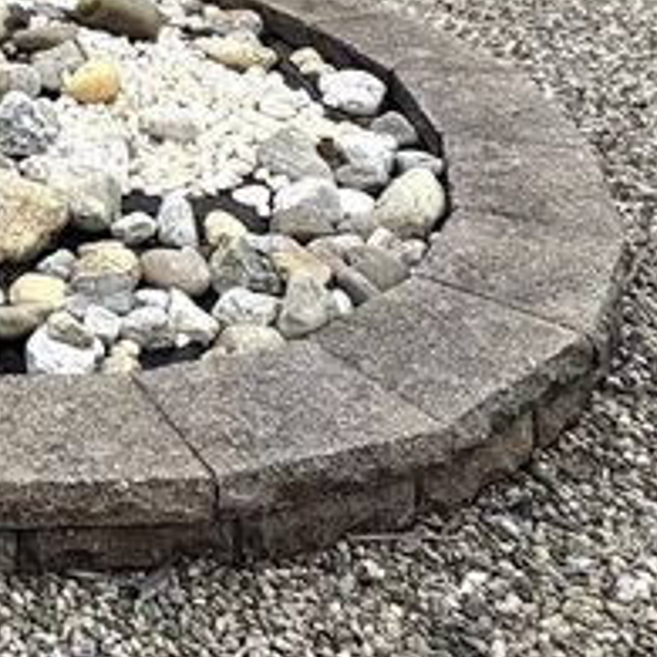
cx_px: -492
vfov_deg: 23.3
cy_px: -206
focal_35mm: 65
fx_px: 1396
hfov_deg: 20.0
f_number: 2.2
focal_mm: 2.22
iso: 50
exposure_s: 1/1449
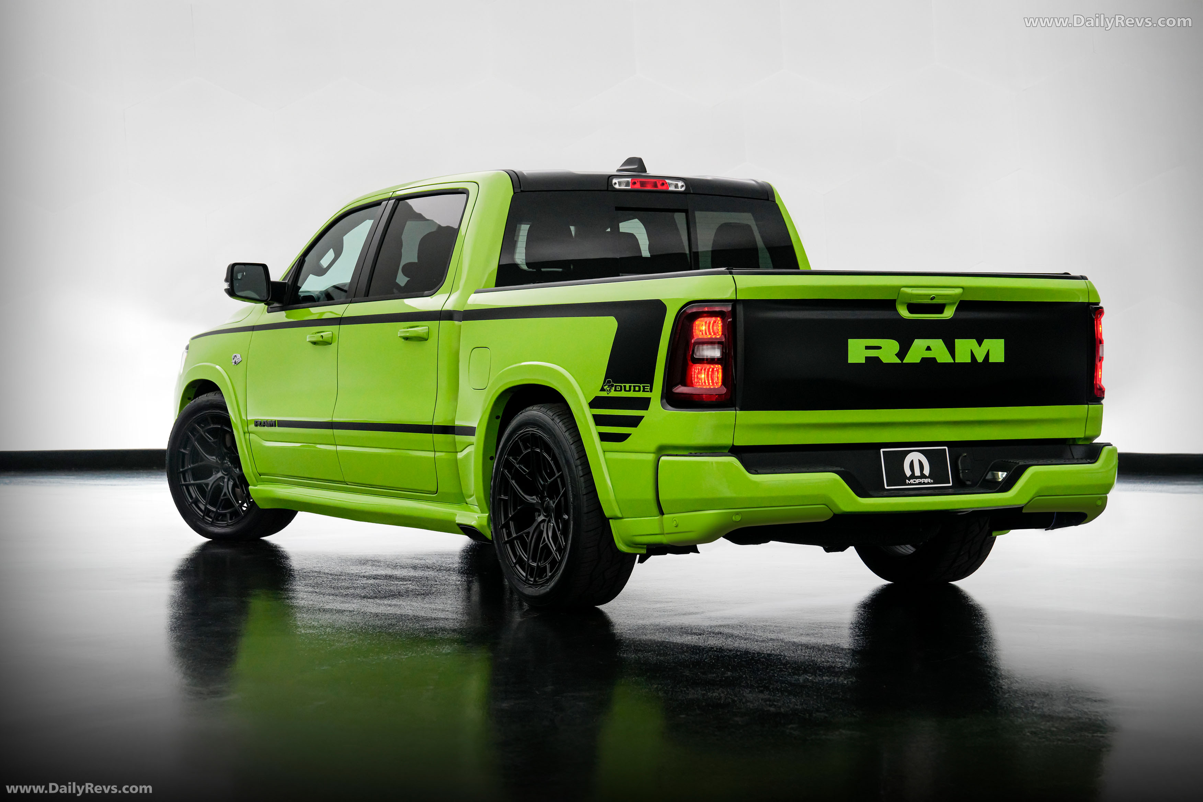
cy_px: 401
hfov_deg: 28.8
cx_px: 602
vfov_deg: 19.5
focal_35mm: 70
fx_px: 2339
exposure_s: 1/50
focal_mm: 70
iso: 2500
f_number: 5.6
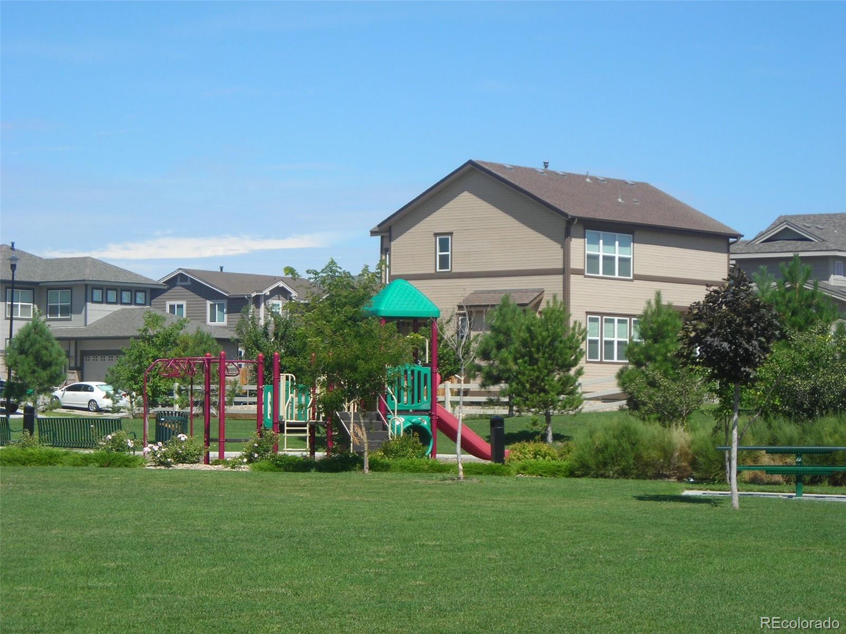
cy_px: 317
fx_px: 2517
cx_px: 423
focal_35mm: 103
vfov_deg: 14.4
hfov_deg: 19.1
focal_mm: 17
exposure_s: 1/327
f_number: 4.9
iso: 50
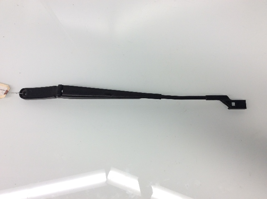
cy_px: 100
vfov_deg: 44.1
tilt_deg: -78.3
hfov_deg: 56.9
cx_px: 134
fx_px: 246
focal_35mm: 32
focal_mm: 3.3
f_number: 2.4
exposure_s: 1/60
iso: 32
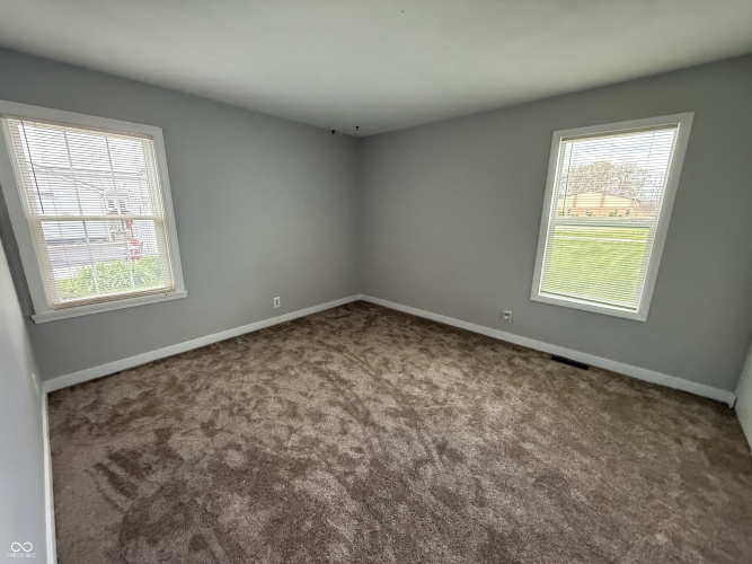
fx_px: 304
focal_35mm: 14
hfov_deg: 102.1
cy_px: 282
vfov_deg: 85.7
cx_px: 376
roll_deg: -0.7
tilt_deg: -12.8
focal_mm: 2.22
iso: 640
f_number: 2.2
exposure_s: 1/120
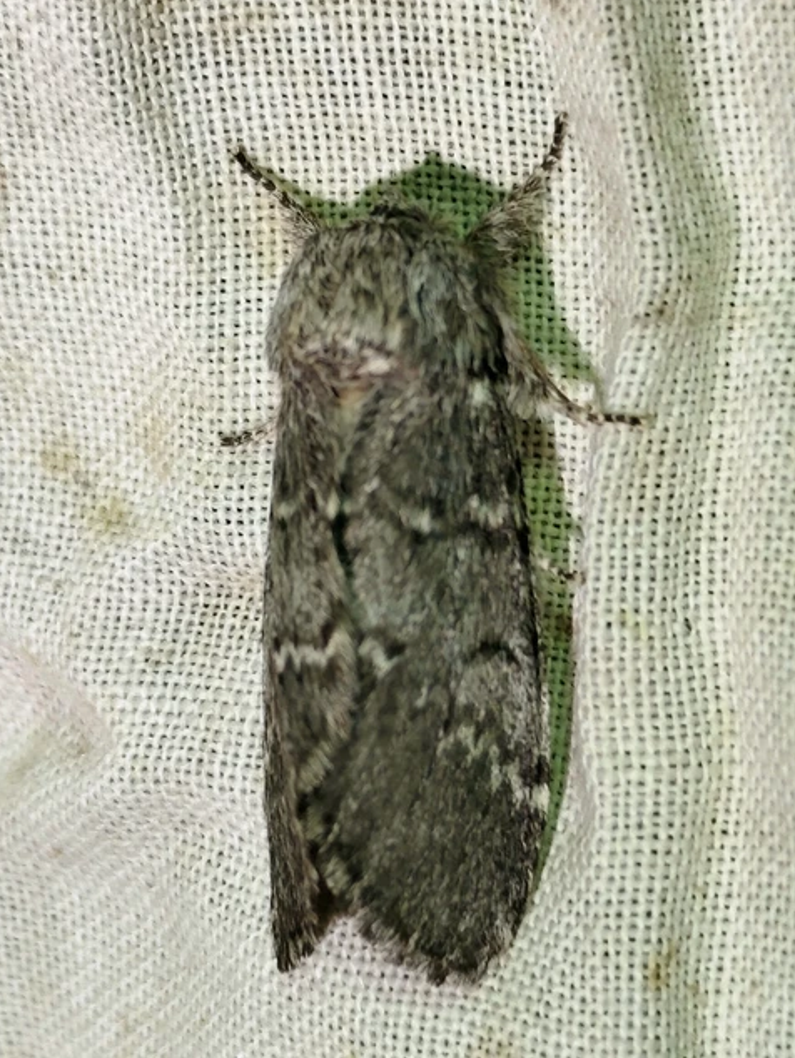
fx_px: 2846
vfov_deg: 21.1
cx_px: 396
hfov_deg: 15.9
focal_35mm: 93
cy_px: 526
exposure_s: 1/100
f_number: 1.65
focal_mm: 6.19
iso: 320
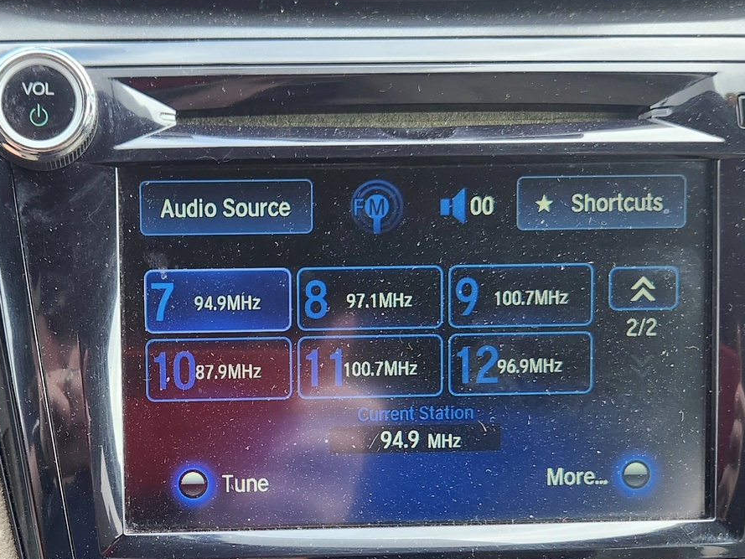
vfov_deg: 27.0
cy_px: 450
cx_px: 189
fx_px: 1141
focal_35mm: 53
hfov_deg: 35.4
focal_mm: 5.4
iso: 125
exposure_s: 1/180
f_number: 1.8
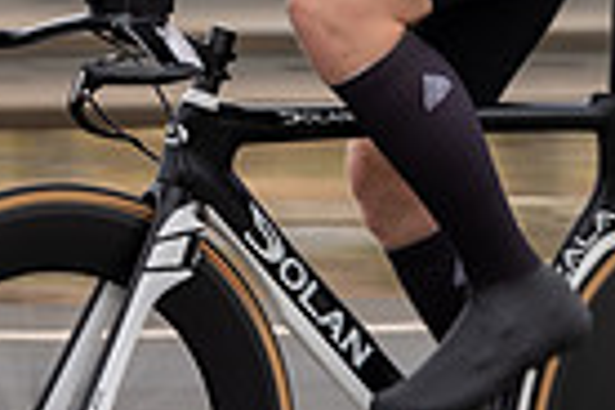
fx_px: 6372
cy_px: -41
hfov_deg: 5.5
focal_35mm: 373
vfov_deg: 3.7
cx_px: 83
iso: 100
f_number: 6.3
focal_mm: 79
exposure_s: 1/160
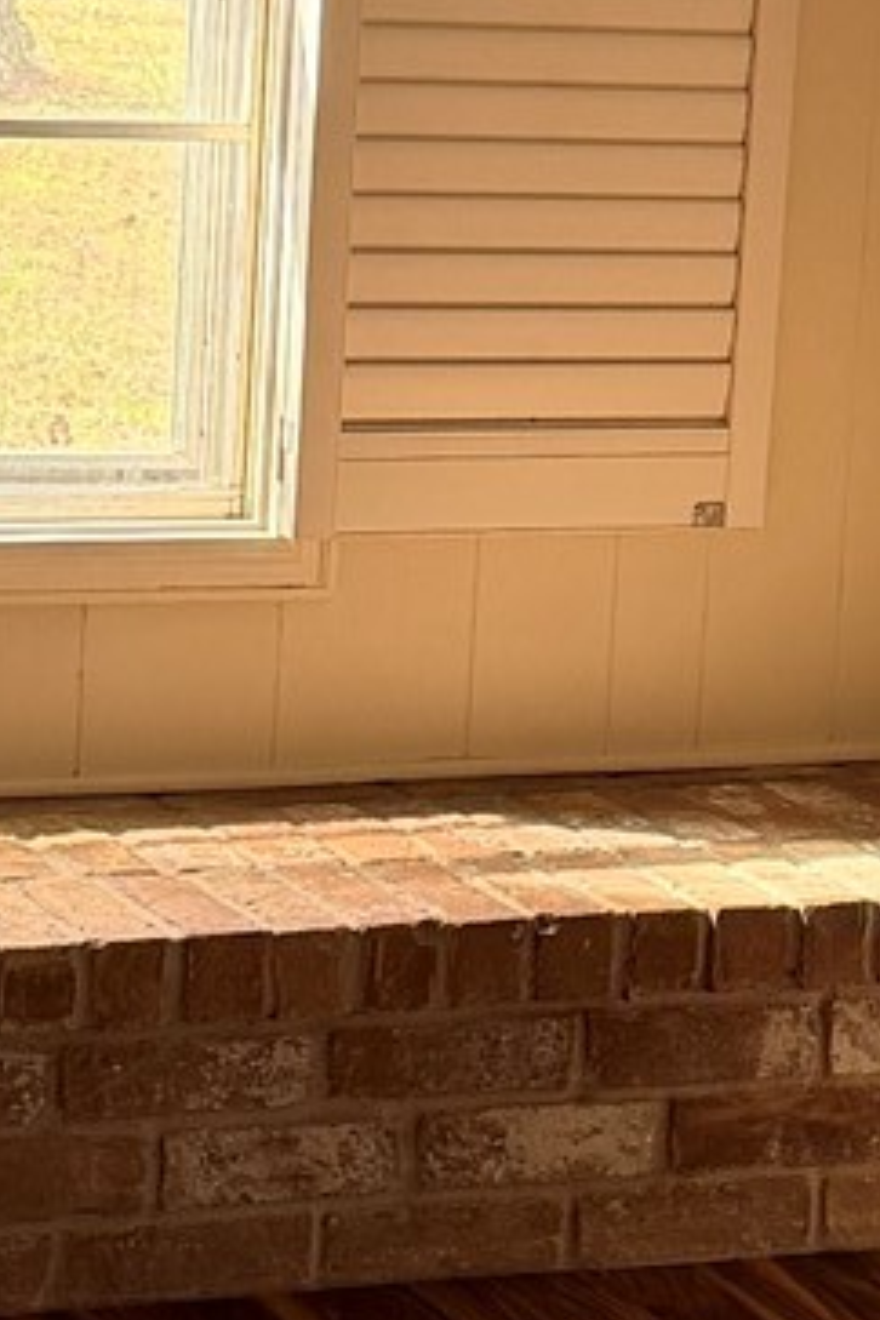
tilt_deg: -9.4
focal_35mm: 141
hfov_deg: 9.7
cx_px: 535
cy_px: 436
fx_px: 5170
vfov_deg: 14.5
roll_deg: -2.8
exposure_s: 1/225
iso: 200
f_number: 1.78
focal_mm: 6.76
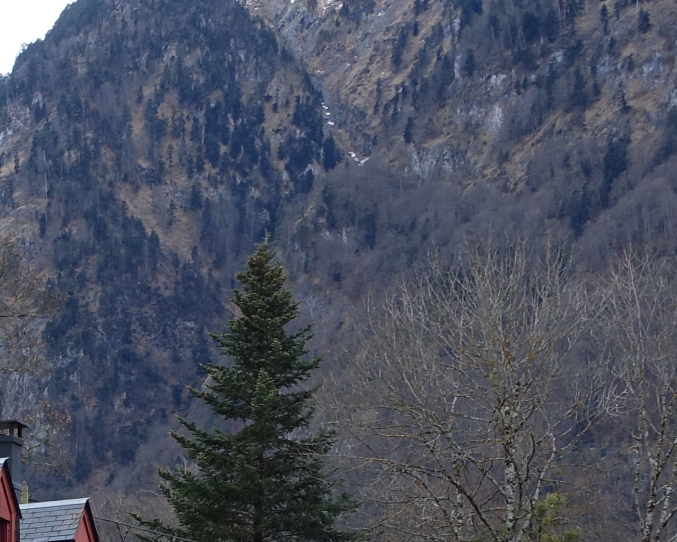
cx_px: -602
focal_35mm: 134
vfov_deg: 10.9
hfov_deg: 12.8
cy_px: 898
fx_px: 2685
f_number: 5
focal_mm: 12.35
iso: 125
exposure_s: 1/80
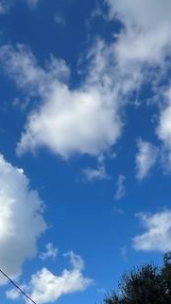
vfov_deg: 39.6
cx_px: 65
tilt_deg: +12.4
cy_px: 310
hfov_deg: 26.4
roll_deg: -2.6
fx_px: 363
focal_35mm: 45
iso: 32
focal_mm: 1.57
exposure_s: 1/2016
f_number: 1.8
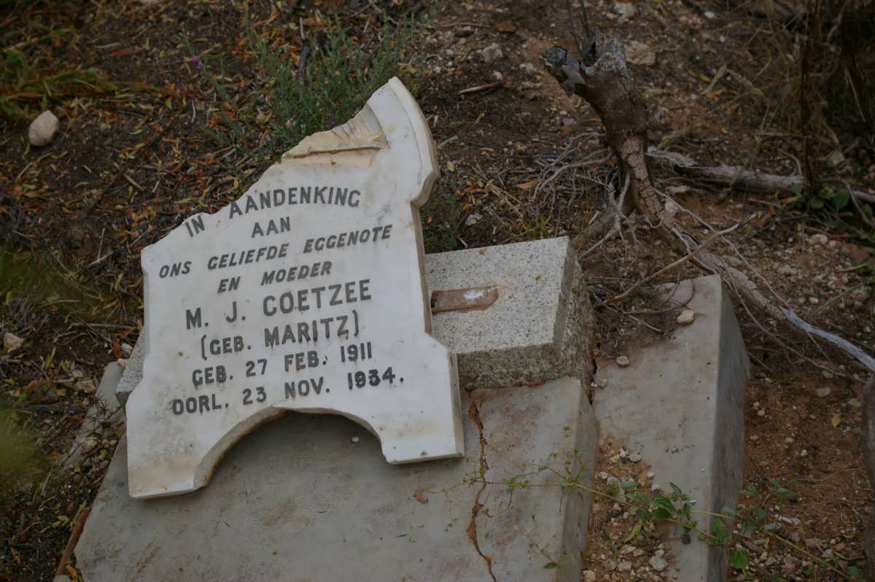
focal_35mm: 64
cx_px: 438
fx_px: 1566
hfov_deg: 31.2
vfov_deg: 21.0
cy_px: 291
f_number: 6.7
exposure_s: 1/125
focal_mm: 43
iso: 200
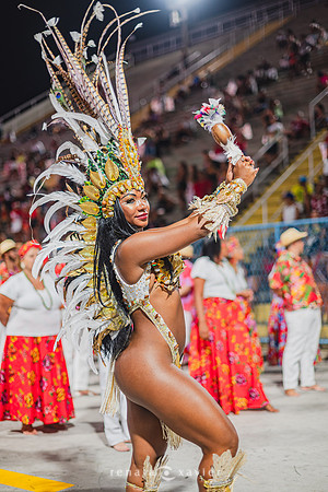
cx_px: 164
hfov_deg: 27.0
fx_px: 683
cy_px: 246
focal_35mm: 50
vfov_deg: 39.6
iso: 320
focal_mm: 50
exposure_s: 1/320
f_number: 1.8
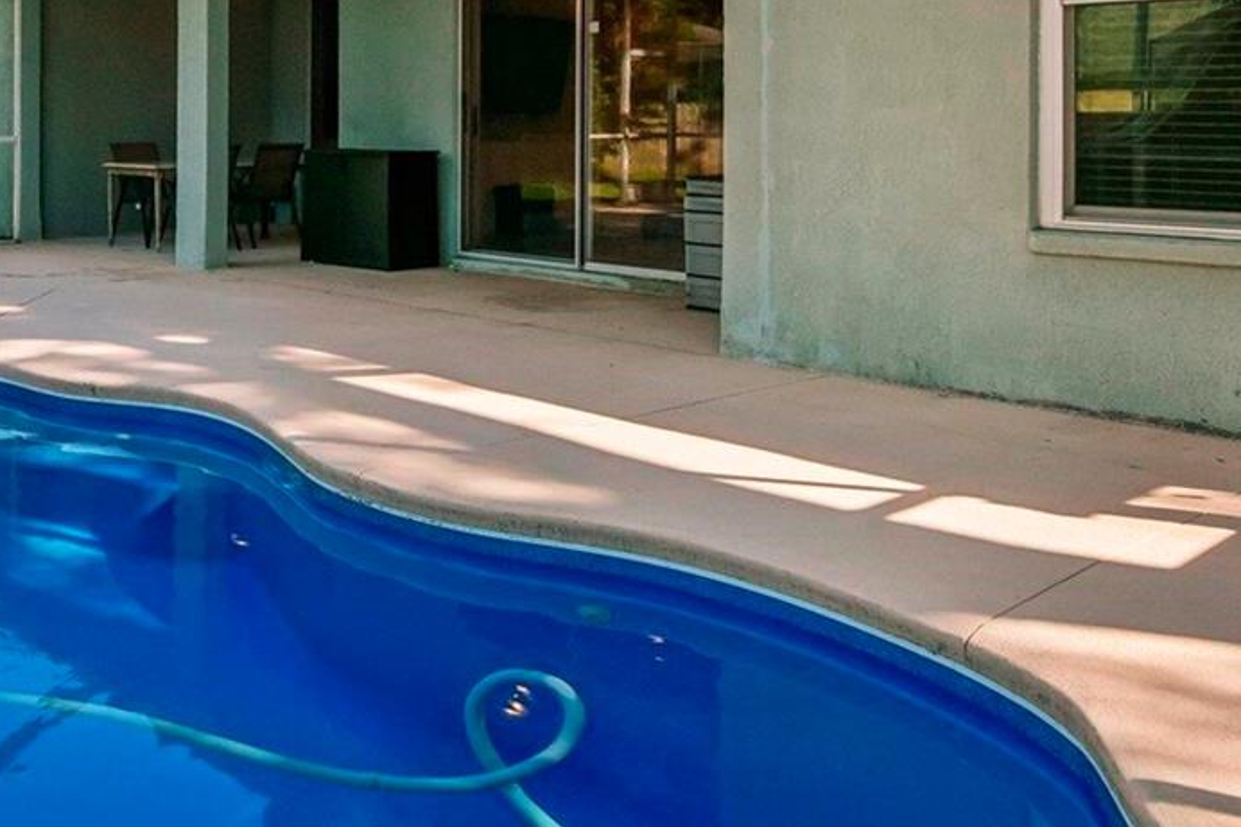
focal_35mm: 37
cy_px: 118
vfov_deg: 34.4
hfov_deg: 50.3
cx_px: 351
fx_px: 1275
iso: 400
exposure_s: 1/250
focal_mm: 16
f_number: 11
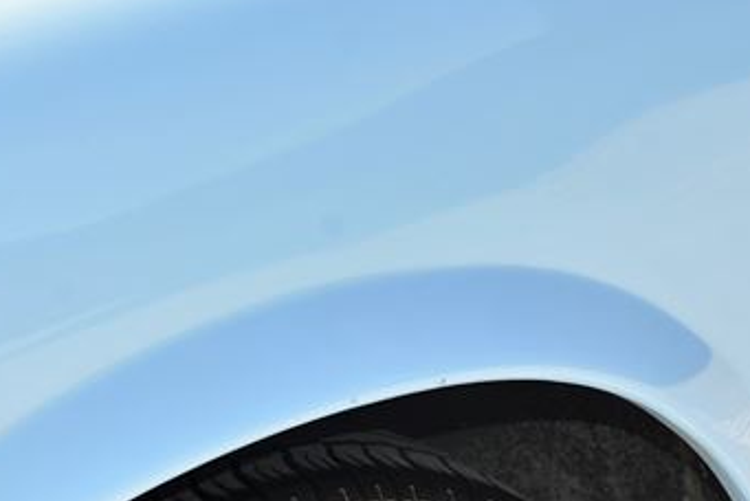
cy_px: 611
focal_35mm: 135
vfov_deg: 10.0
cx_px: 534
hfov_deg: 15.1
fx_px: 2815
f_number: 5.6
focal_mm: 48
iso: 100
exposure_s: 1/200
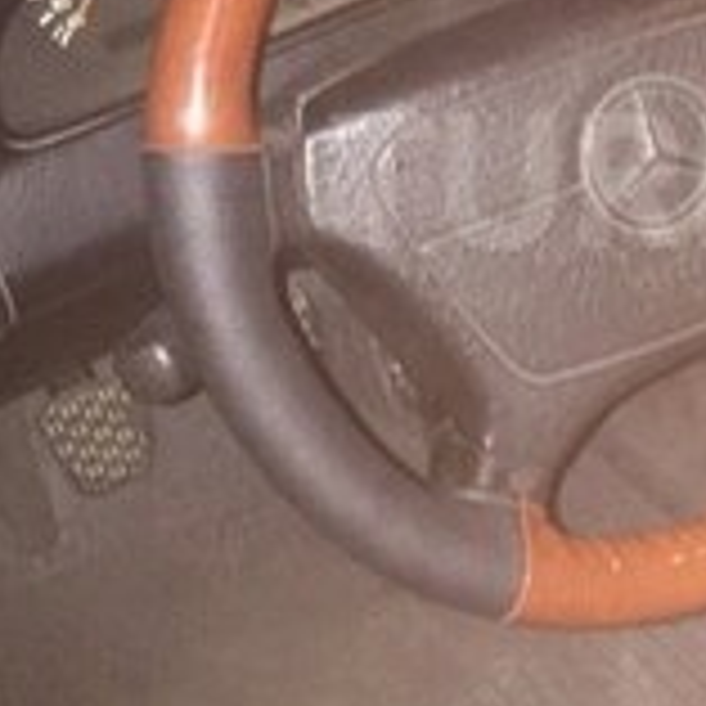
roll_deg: +4.8
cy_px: 180
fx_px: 1869
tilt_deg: -35.1
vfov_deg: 21.2
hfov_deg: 20.3
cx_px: 791
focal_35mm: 81
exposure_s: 1/17
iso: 500
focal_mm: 4.15
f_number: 2.2
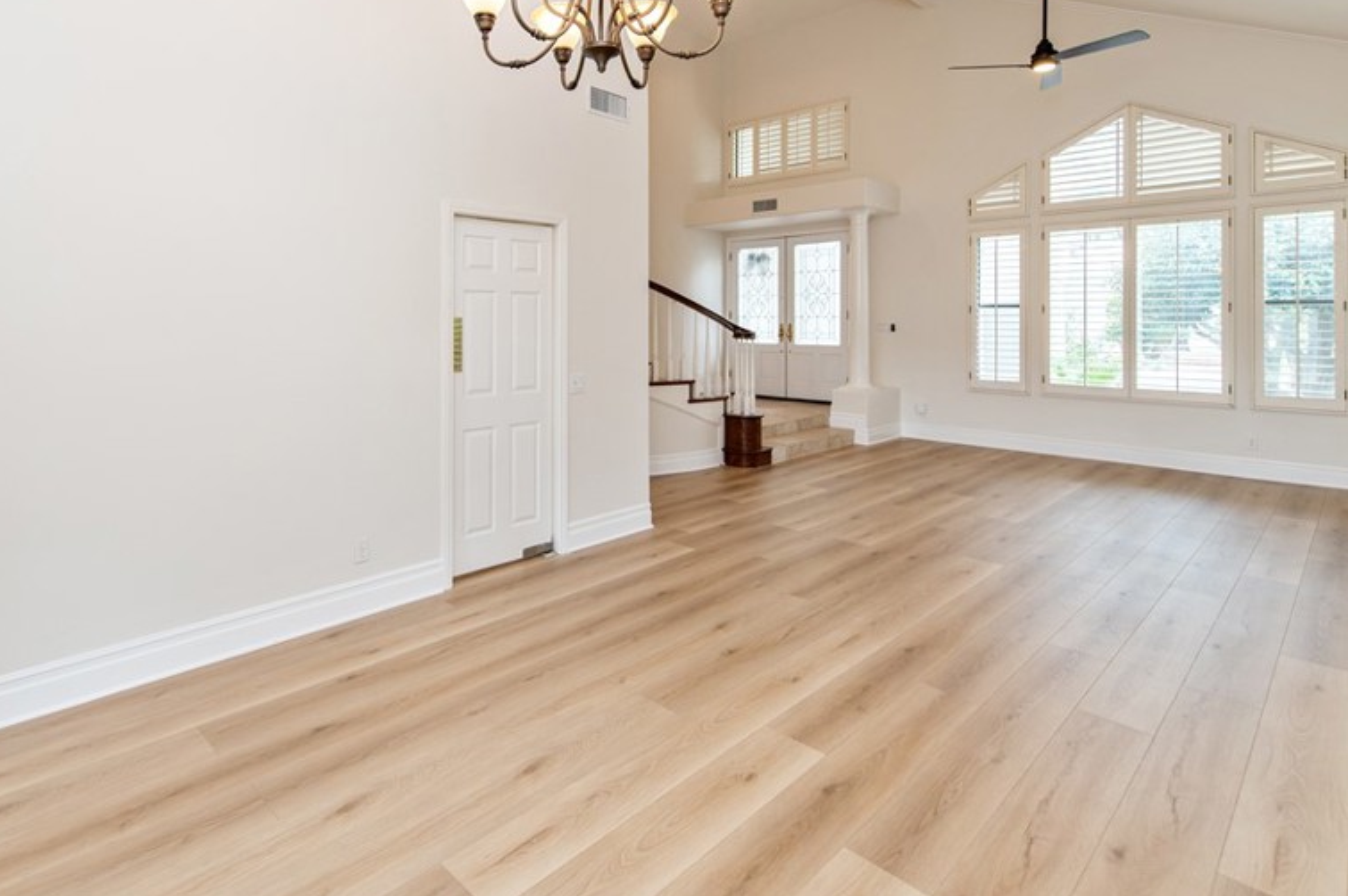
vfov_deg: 63.4
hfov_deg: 86.4
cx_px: 577
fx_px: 711
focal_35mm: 19
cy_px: 326
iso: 200
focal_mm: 14
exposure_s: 1/60
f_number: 4
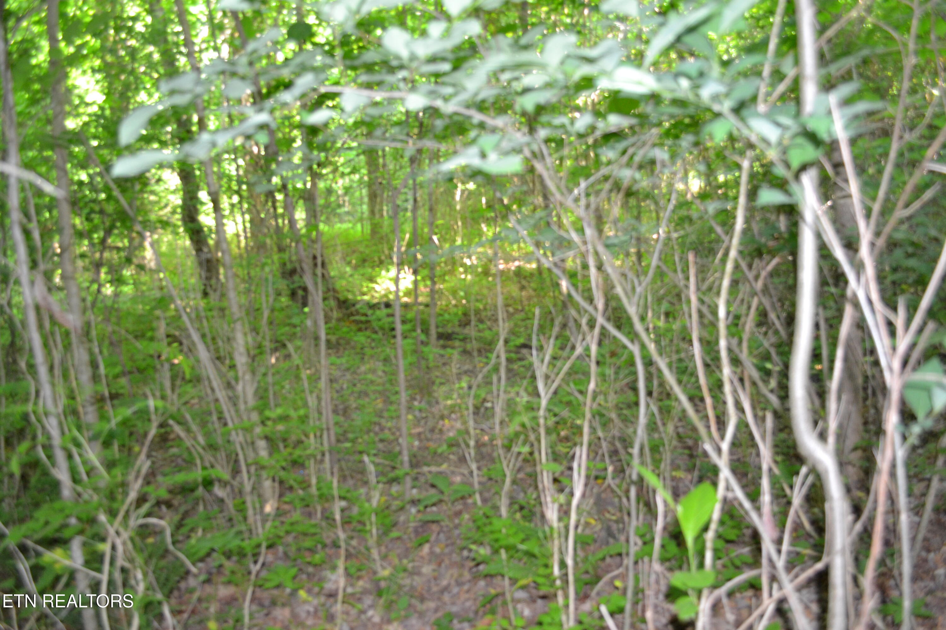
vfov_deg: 47.9
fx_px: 709
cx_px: 473
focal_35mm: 27
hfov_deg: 67.4
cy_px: 315
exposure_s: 1/60
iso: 1100
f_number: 3.5
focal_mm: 18
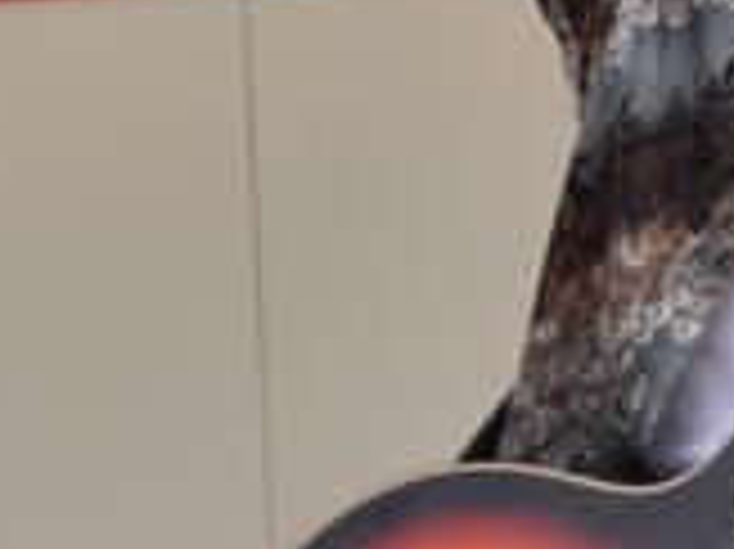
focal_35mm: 709
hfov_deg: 2.8
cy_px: 86
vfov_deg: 2.1
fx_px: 15023
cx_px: 817
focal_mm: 100
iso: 200
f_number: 9
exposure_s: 1/320
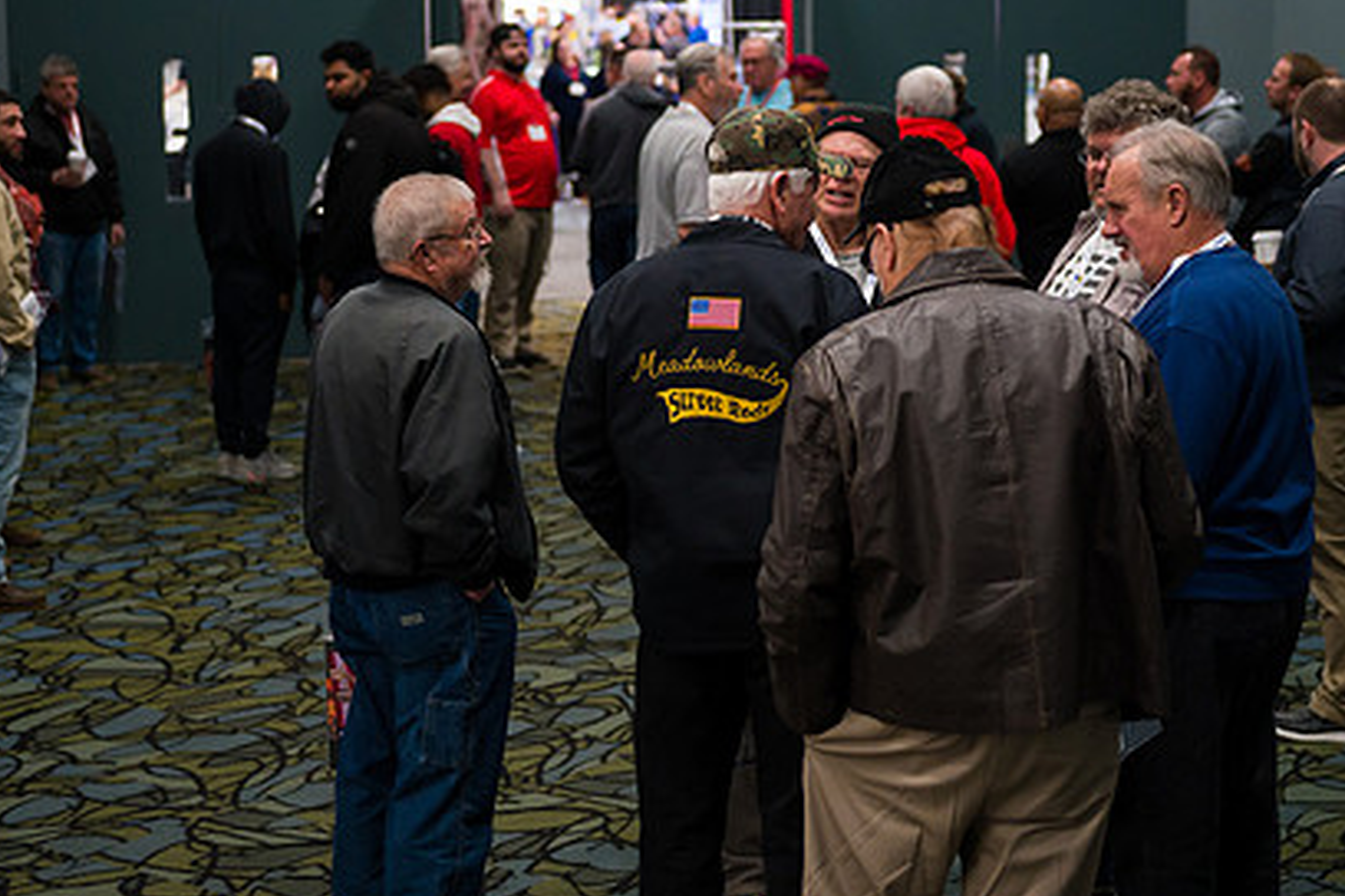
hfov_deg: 28.4
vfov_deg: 19.1
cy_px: 290
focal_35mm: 71
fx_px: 2652
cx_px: 725
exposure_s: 1/200
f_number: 3.2
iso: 3200
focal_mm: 50
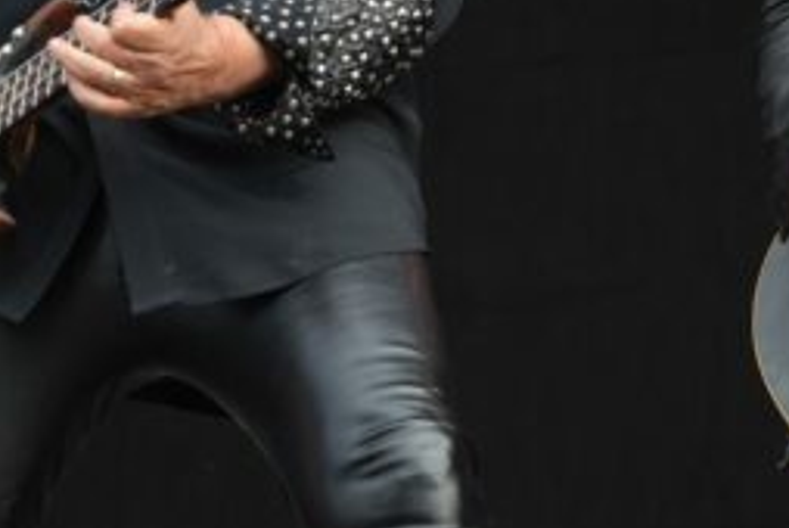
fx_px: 6561
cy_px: -71
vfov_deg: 4.6
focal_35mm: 299
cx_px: 637
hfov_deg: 6.9
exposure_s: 1/160
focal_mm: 66
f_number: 5
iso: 320
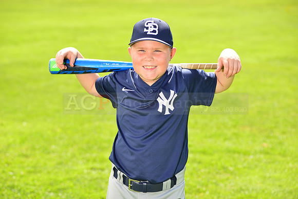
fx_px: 911
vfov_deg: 12.5
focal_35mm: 110
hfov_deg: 18.6
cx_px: 149
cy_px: 100
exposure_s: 1/250
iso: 100
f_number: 5
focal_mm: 110
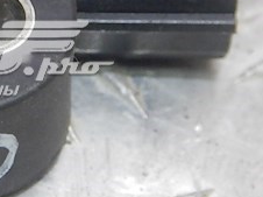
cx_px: -27
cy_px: 56
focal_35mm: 173
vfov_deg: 8.6
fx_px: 1313
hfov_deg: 11.3
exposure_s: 1/13
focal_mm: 11
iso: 500
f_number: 4.4
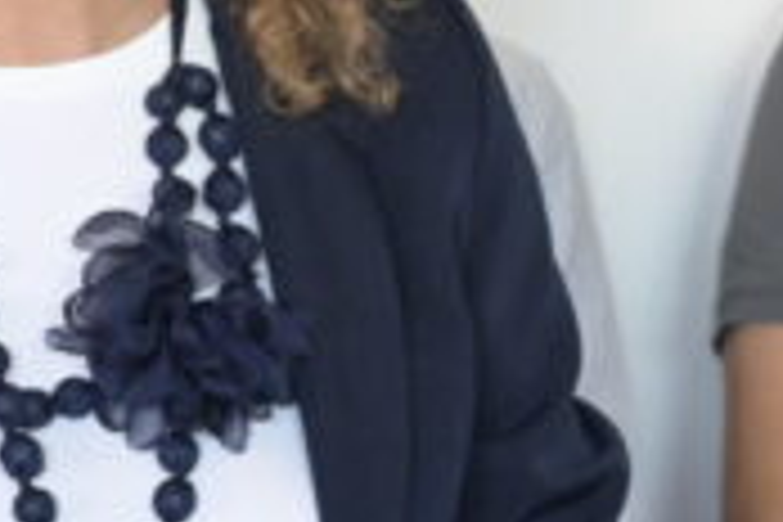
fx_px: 5894
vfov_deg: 5.1
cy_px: 344
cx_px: 832
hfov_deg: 7.6
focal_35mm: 271
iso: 4000
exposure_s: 1/200
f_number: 4
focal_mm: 46
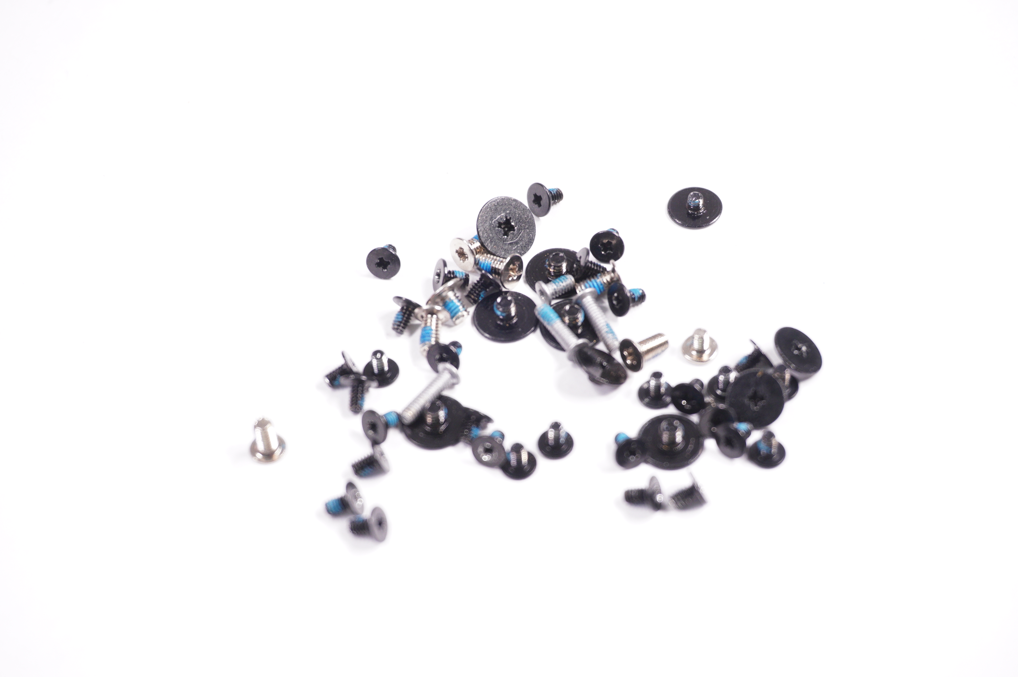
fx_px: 1738
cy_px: 338
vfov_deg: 22.0
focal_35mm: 62
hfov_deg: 32.7
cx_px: 509
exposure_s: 1/125
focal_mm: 41
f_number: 5.6
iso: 500
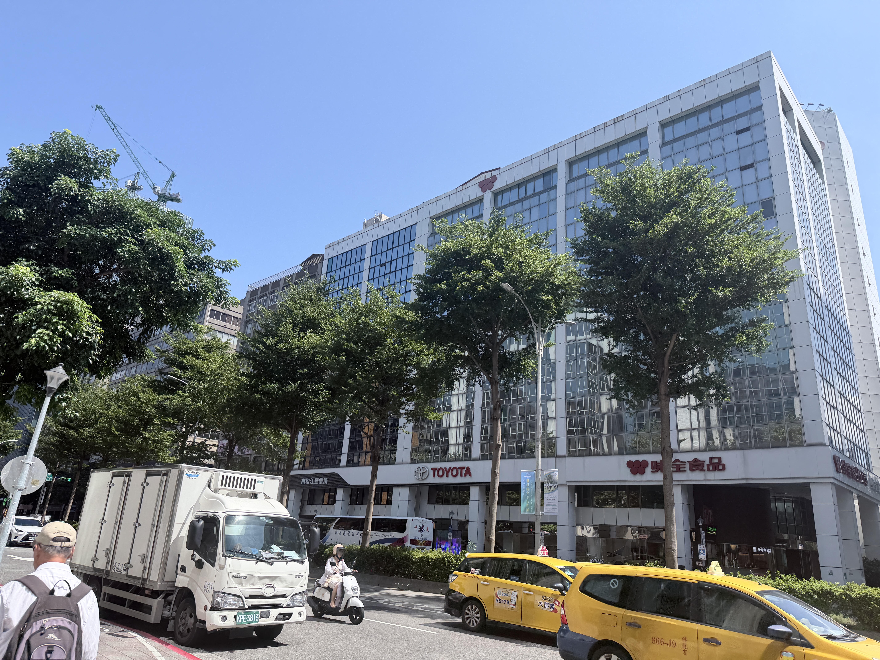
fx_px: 610
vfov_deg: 56.8
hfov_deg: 71.6
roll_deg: -3.2
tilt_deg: +19.5
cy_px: 330
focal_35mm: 24
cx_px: 440
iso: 80
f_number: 1.78
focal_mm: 6.76
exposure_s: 1/3425
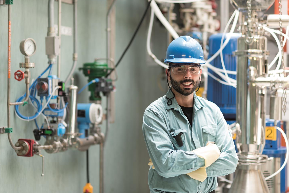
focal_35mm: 87
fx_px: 698
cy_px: 96
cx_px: 142
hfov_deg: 23.4
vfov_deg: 15.7
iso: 400
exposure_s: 1/250
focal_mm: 85
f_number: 2.5
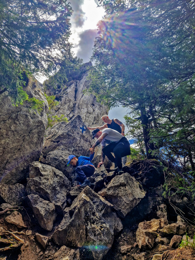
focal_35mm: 23
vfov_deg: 73.9
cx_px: 98
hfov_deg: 58.9
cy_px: 130
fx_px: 173
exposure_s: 1/864
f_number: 1.8
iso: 50
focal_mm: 5.4
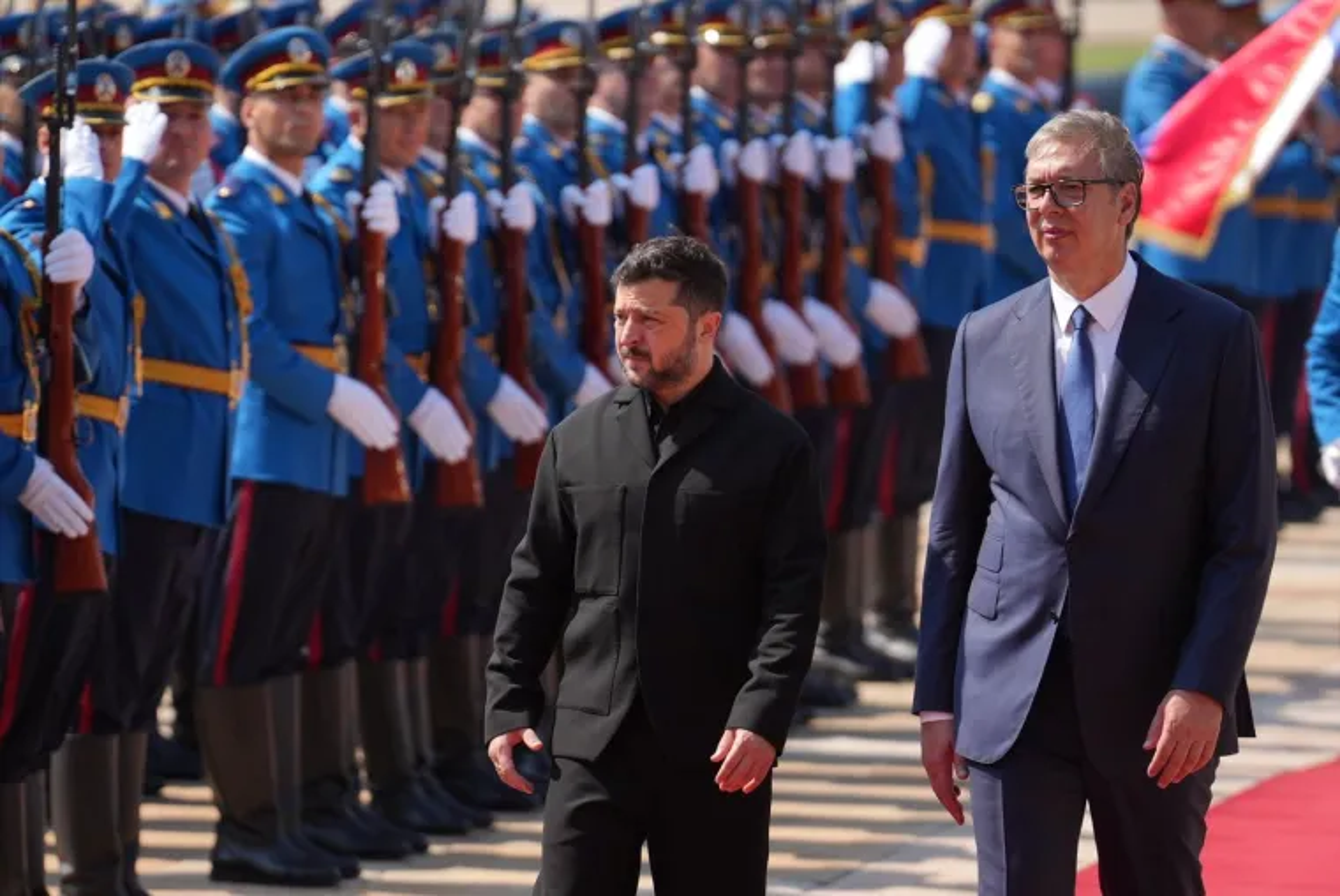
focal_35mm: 300
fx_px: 11175
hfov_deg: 6.9
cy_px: 448
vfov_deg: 4.6
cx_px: 670
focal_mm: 200
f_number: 3.2
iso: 400
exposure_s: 1/5000
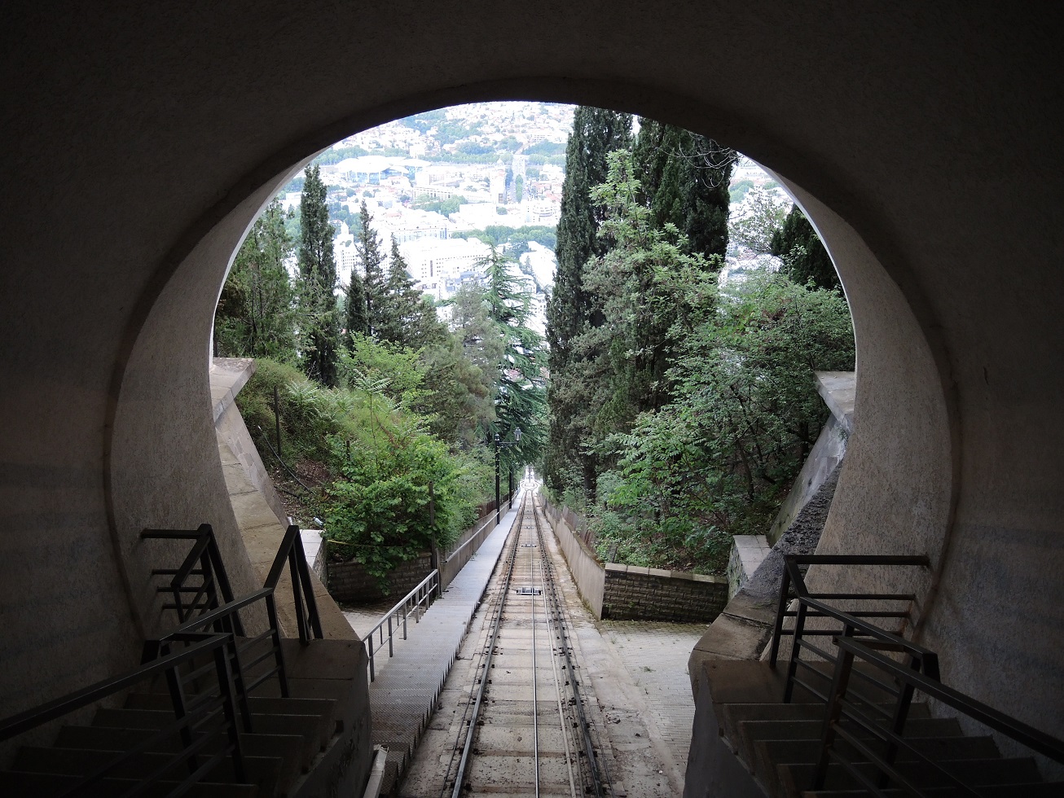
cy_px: 399
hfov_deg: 63.4
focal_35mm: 28
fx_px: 861
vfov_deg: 49.8
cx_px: 532
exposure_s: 1/30
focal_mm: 6
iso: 280
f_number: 2
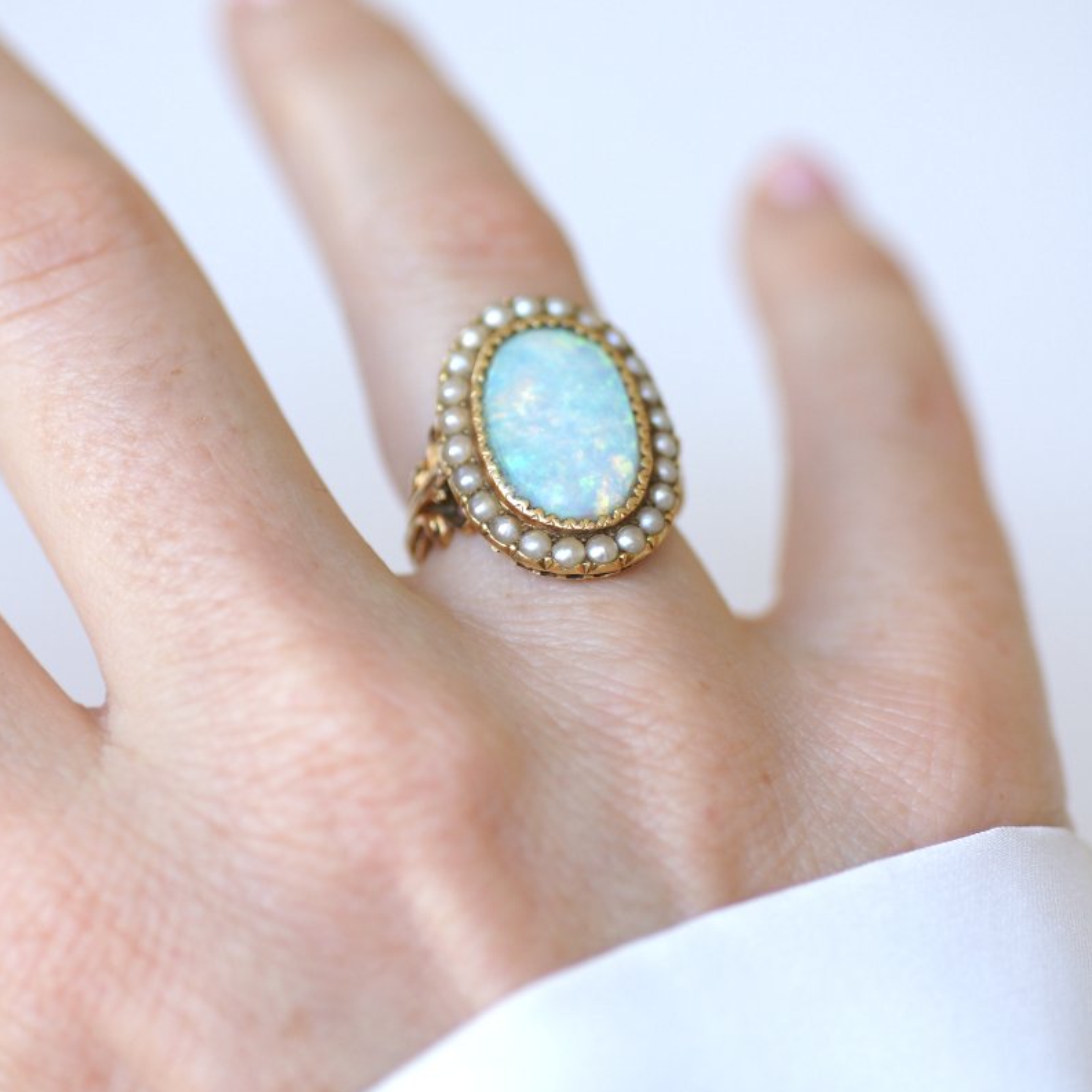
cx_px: 548
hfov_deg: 12.9
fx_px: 4818
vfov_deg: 12.9
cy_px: 450
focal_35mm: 135
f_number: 2.8
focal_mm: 70
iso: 200
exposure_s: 1/125
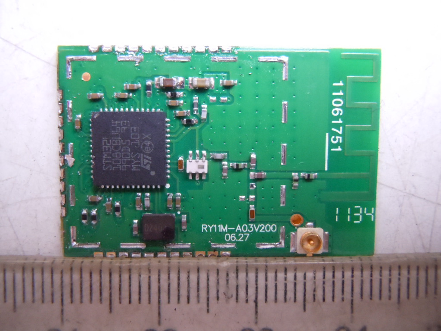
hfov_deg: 55.4
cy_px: 166
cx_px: 220
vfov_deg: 42.9
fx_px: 420
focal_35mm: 33
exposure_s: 1/50
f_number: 4
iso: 800
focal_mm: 5.9
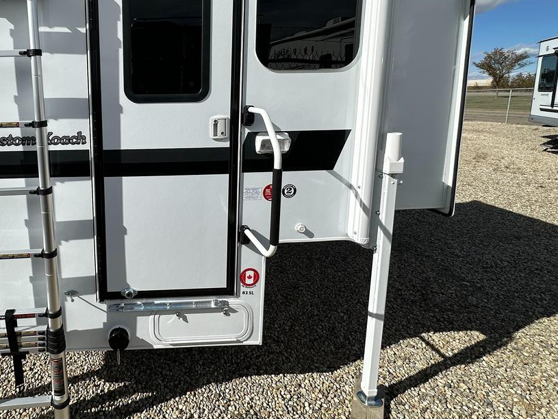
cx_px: 140
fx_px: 355
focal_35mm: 22
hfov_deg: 71.3
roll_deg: +0.7
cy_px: 145
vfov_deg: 59.8
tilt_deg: -8.4
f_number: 2.2
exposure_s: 1/3401
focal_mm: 2.22
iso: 50
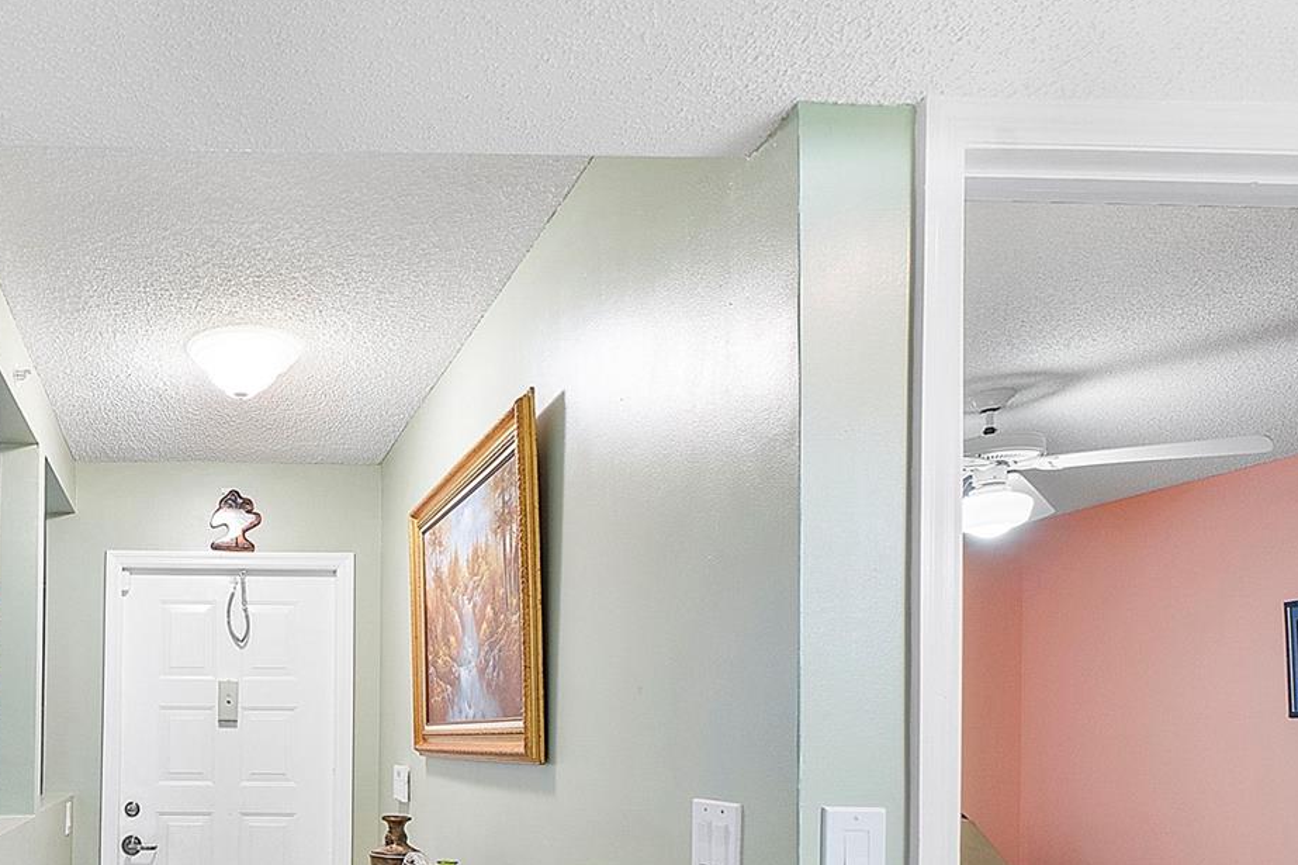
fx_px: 937
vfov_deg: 46.1
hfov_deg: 62.4
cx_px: 226
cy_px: 730
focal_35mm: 26
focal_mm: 10
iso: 160
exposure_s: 1/2.5
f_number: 11
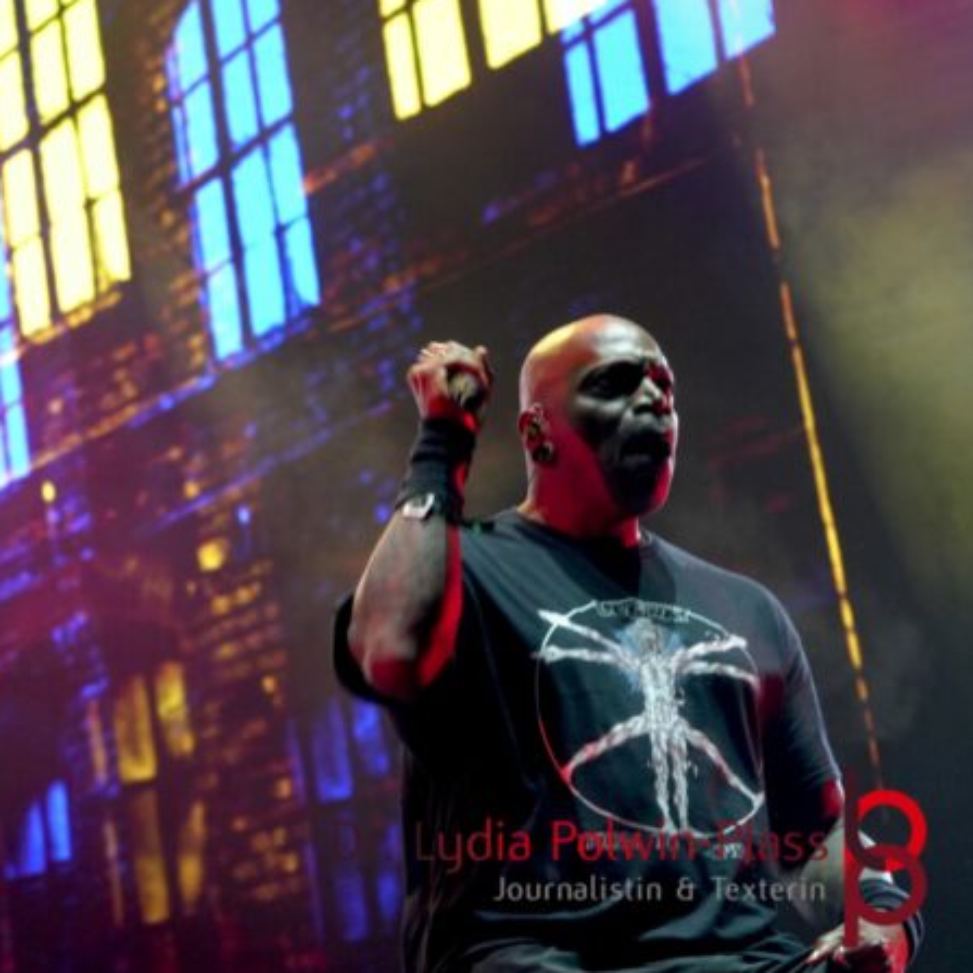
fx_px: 5979
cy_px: 513
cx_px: 152
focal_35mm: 188
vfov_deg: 9.3
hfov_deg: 9.3
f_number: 5
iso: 2000
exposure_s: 1/160
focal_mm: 86
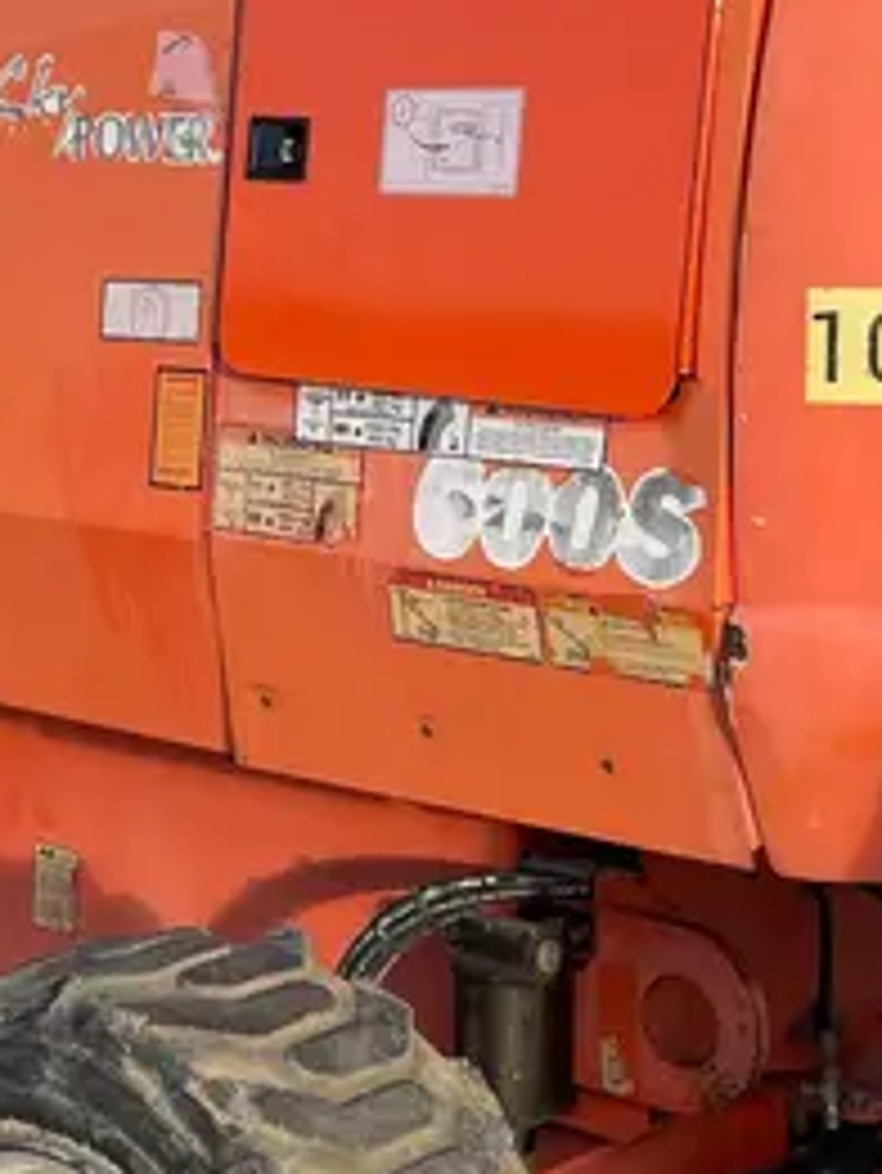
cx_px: 333
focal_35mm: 73
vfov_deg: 26.5
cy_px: 371
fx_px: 2478
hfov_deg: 20.1
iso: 50
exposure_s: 1/1715
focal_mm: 4.2
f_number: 1.6
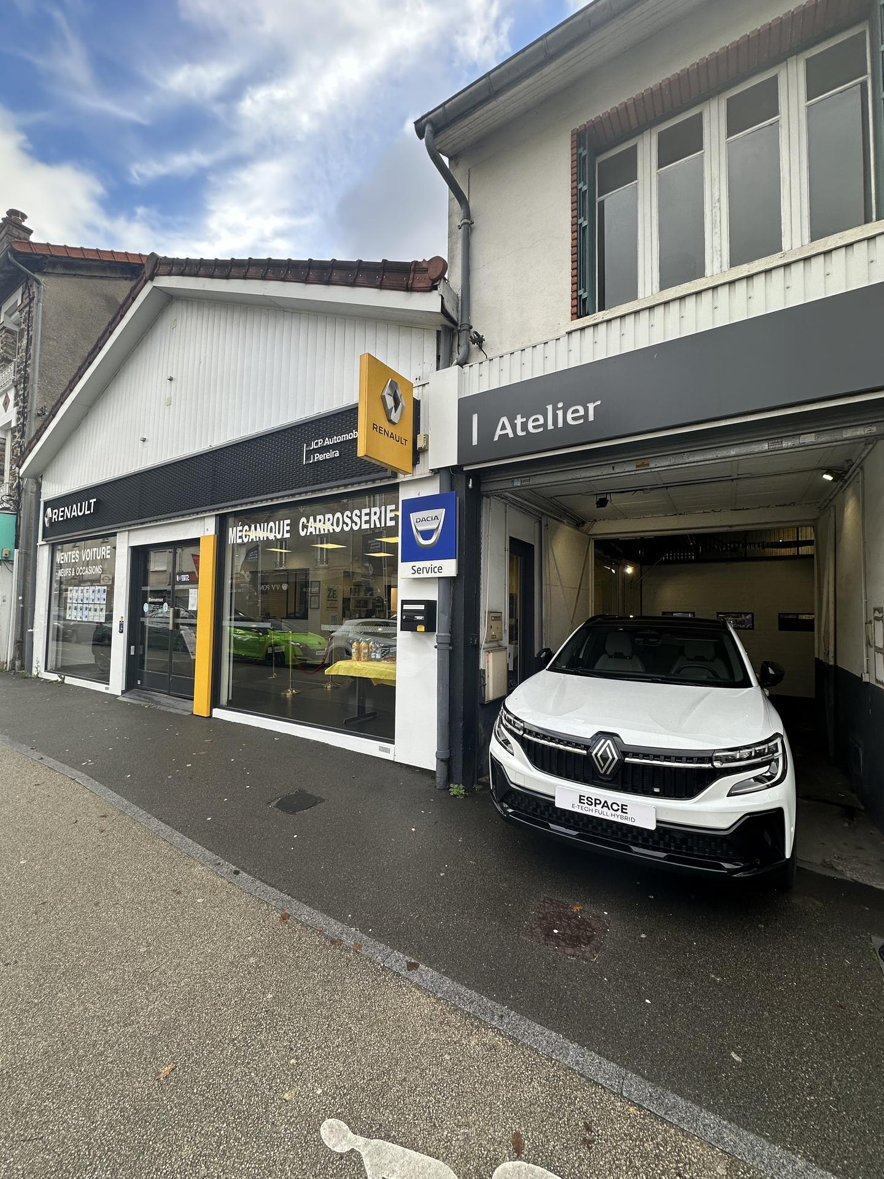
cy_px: 590
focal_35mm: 14
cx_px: 442
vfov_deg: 102.1
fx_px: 477
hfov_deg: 85.7
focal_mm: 2.22
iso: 40
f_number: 2.2
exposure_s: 1/127
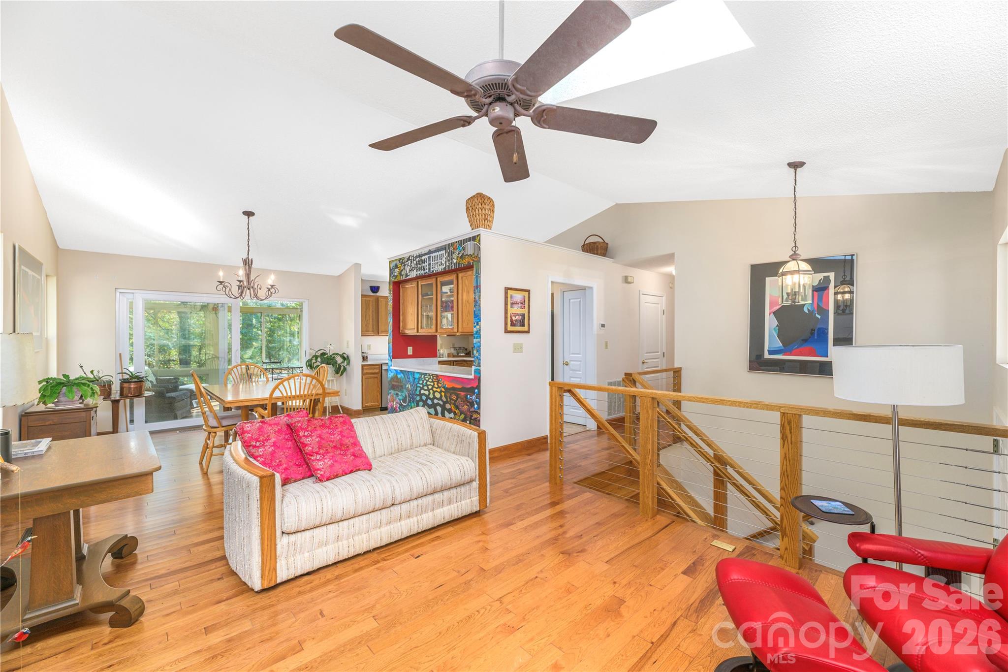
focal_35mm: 14
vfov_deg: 81.2
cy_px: 336
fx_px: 392
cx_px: 504
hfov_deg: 104.3
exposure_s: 1/100
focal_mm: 14
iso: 320
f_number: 8
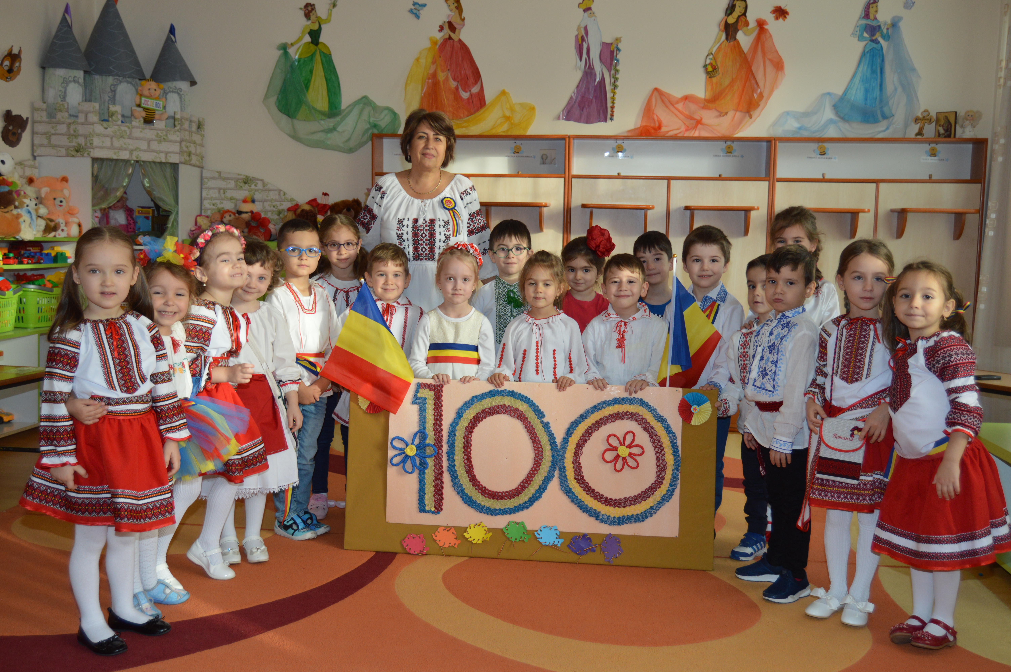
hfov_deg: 53.2
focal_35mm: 36
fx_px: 1010
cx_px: 506
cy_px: 336
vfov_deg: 36.8
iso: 400
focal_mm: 24
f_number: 4
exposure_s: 1/60
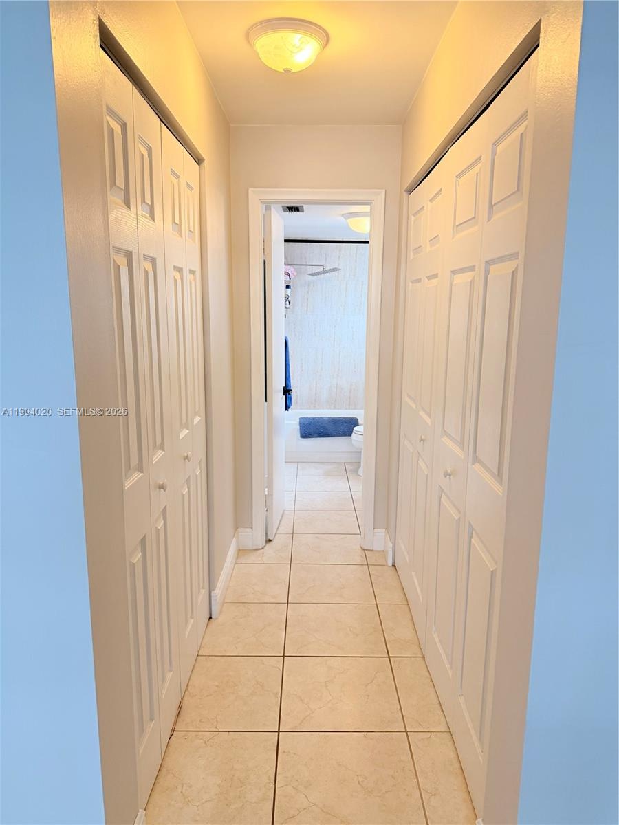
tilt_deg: -10.8
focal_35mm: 24
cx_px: 310
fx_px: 572
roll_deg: -0.9
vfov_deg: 71.6
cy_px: 412
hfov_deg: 56.8
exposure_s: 1/139
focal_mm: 6.76
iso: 200
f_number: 1.78
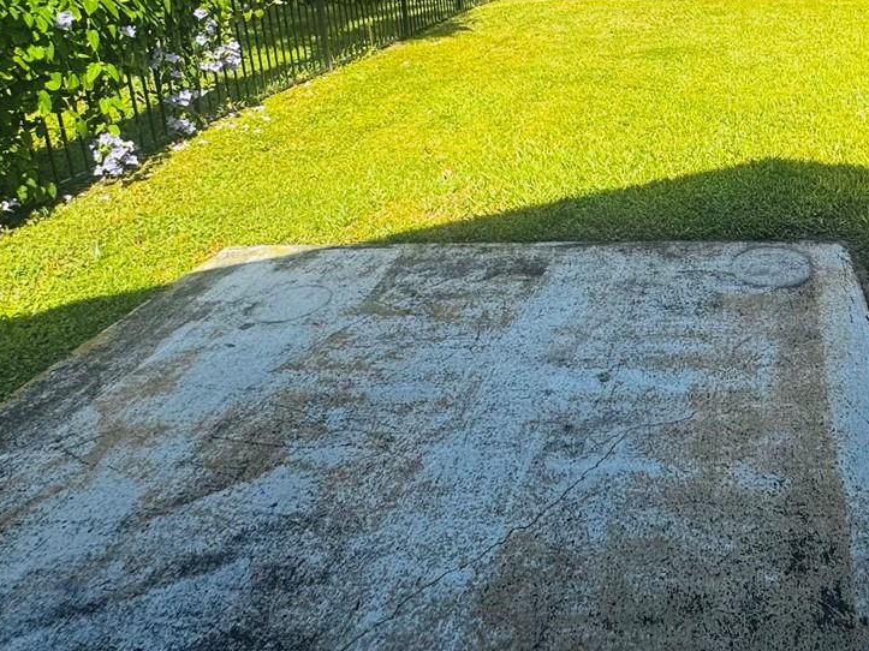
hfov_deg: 52.9
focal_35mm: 31
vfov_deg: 42.3
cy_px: 84
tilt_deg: -15.5
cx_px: 742
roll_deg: +0.0
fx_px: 778
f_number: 2.2
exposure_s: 1/821
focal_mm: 2.22
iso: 40
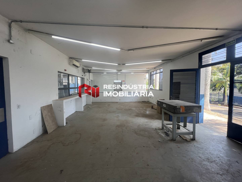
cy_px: 91
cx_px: 121
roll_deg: +0.5
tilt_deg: -1.2
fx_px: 91
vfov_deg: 89.9
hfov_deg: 106.2
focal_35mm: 13
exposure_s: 1/120
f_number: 1.8
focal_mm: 1.57
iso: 40
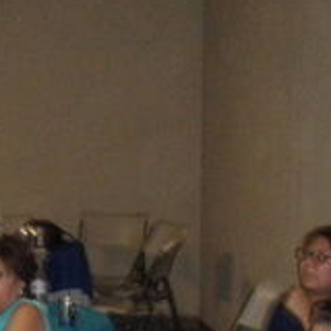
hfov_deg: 13.0
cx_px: 137
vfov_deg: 12.7
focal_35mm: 134
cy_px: 385
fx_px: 1450
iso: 400
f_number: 3.5
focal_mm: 6.7
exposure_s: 1/30
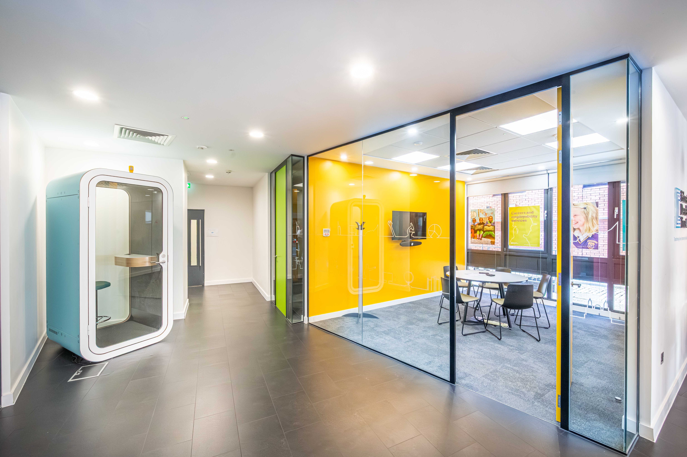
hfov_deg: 104.3
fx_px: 267
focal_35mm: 14
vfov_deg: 81.1
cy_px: 228
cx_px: 344
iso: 2000
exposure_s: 1/40
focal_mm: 14
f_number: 11
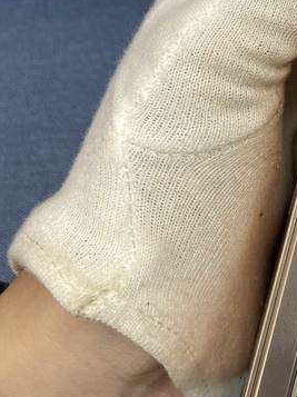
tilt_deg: -59.3
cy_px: 66
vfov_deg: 27.1
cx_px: 310
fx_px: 802
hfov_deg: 20.2
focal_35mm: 70
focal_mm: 4.25
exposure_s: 1/60
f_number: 1.8
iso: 80
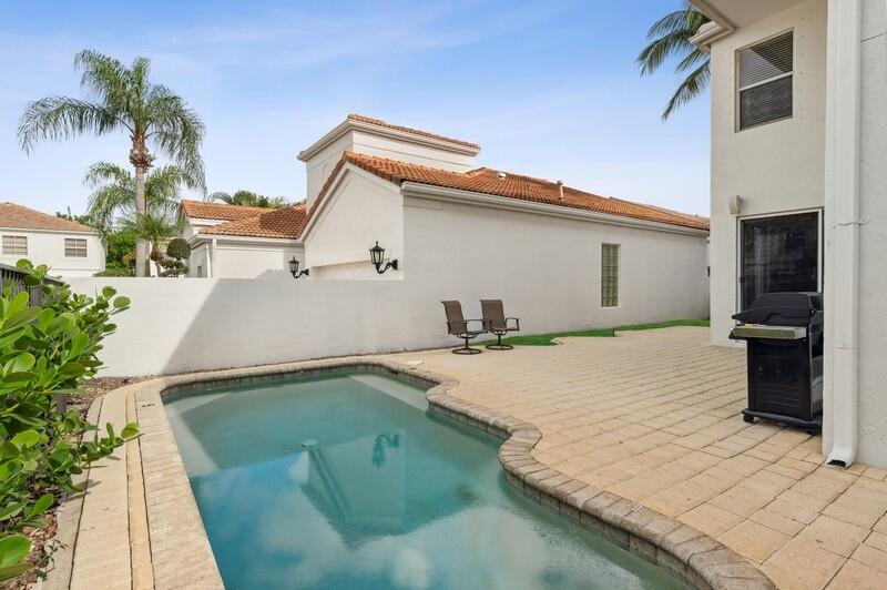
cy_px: 295
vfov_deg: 67.3
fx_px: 443
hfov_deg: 90.0
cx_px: 444
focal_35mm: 18
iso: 100
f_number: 11
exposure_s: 1/160
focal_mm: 18
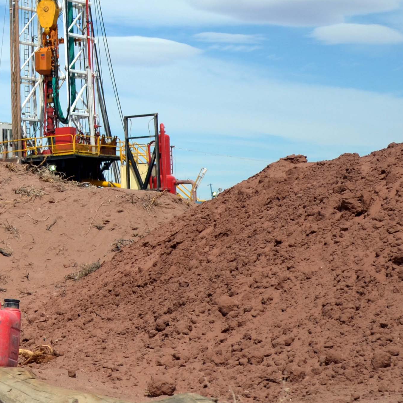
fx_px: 1343
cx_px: -8
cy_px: -39
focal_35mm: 102
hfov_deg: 16.7
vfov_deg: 16.5
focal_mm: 22
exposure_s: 1/4000
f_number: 3.8
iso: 200
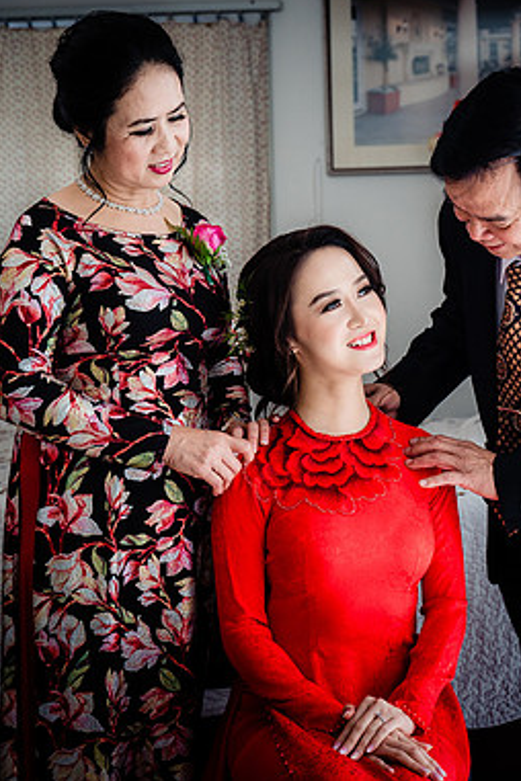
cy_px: 383
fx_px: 1454
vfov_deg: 30.1
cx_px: 284
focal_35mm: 67
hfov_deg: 20.3
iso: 250
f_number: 3.5
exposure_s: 1/200
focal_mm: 40
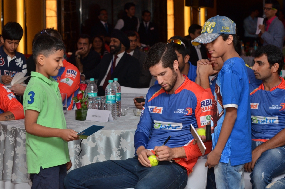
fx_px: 830
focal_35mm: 105
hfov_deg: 19.5
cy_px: 94
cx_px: 142
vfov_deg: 13.0
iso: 800
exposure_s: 1/250
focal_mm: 70
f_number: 5.6
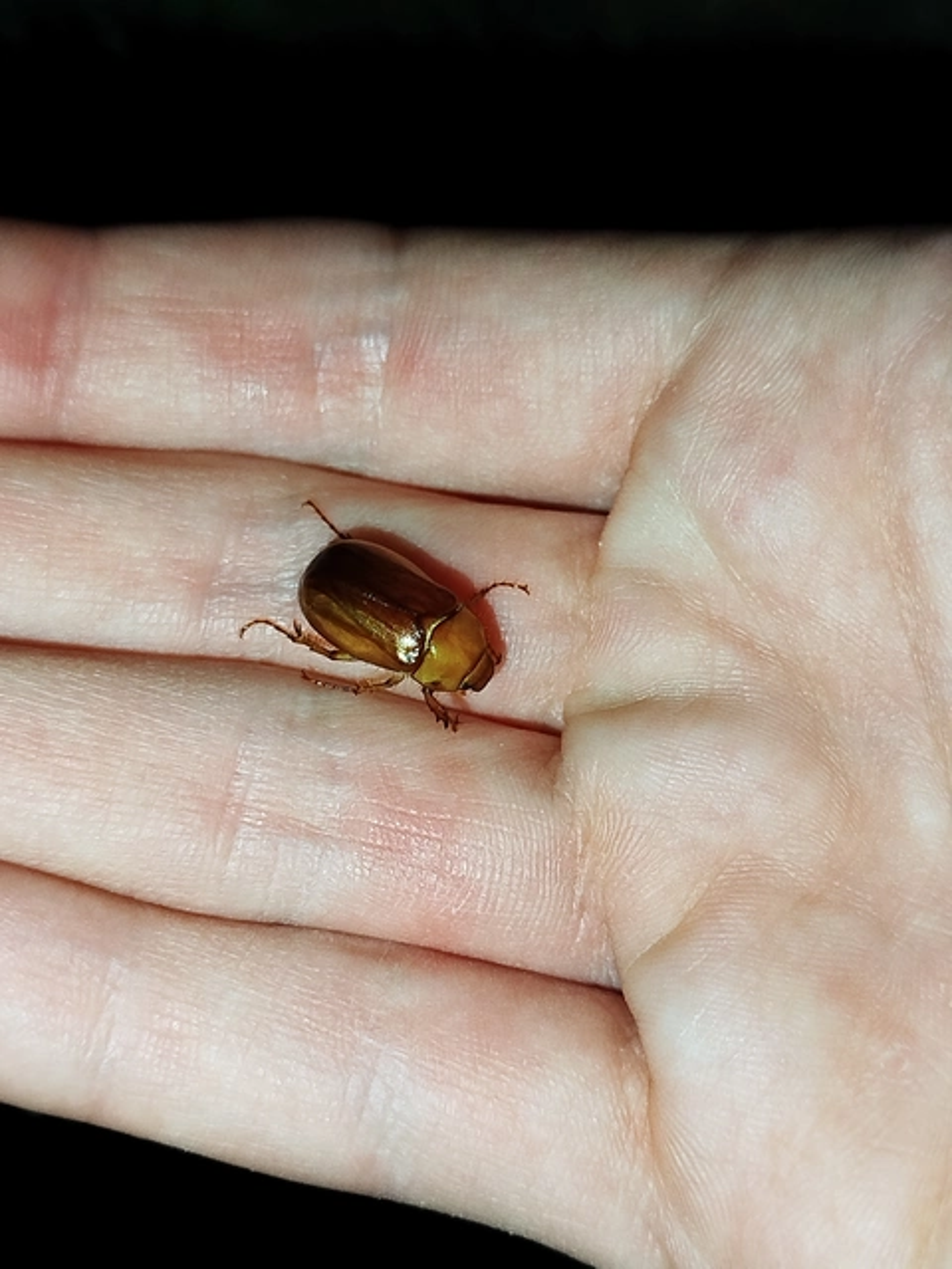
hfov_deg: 30.3
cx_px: 476
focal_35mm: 48
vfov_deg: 39.7
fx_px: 1760
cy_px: 634
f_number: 1.7
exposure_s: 1/50
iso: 200
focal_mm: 5.31
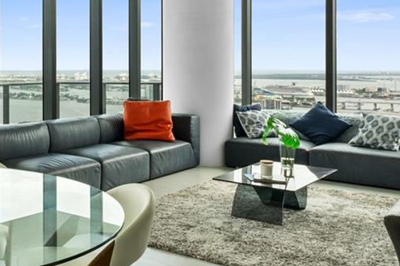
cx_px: -15
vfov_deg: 27.6
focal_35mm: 48
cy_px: 65
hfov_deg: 36.3
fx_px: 533
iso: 200
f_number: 9
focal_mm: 10
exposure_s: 1/50
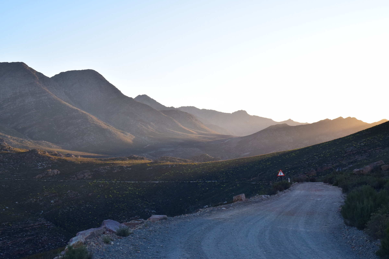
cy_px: 130
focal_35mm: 57
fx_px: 616
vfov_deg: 23.8
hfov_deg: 35.1
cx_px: 194
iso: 400
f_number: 10
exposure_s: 1/200
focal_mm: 38
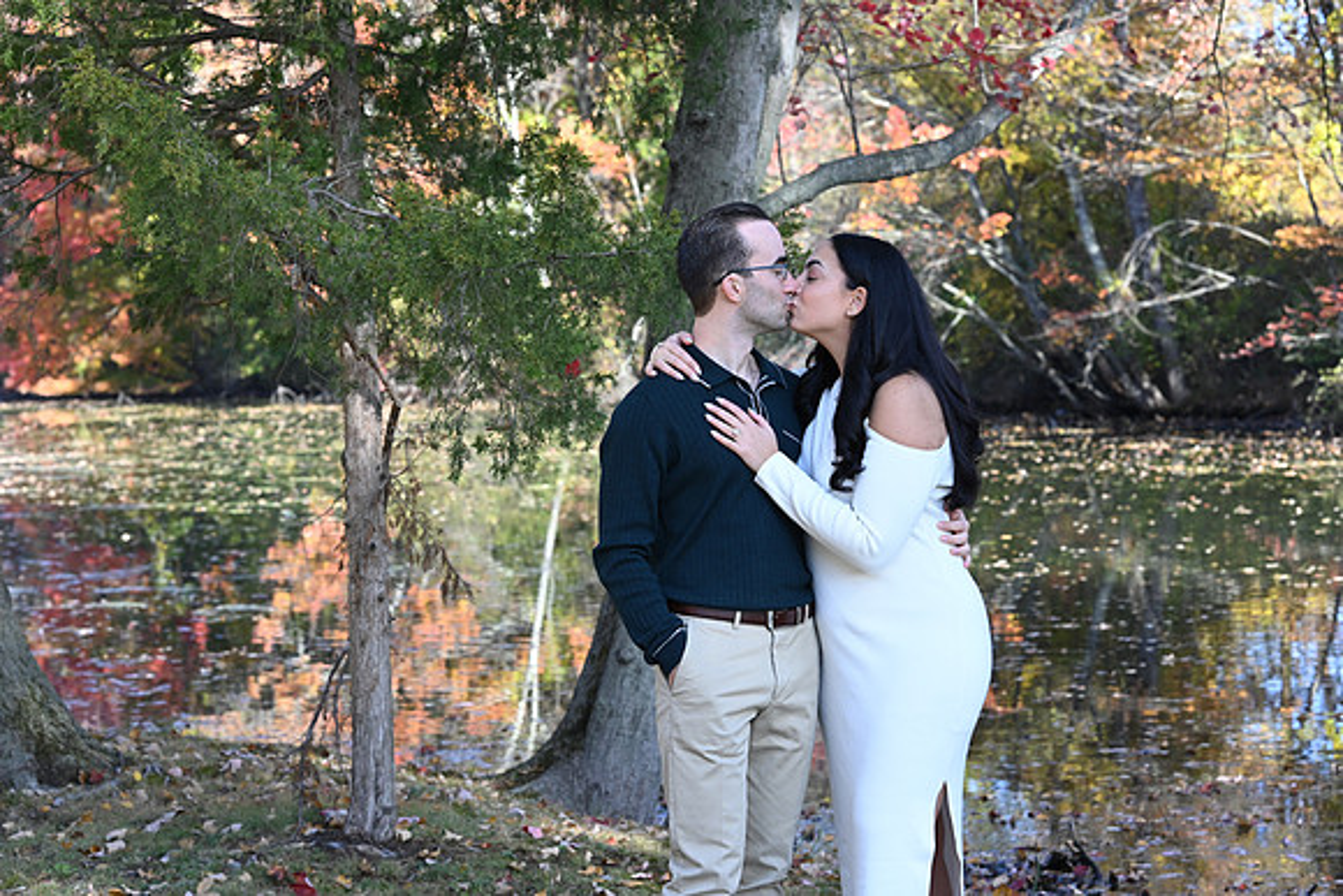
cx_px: 672
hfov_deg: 23.9
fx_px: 3172
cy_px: 448
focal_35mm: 85
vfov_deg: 16.1
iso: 320
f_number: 7.1
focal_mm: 85
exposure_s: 1/160
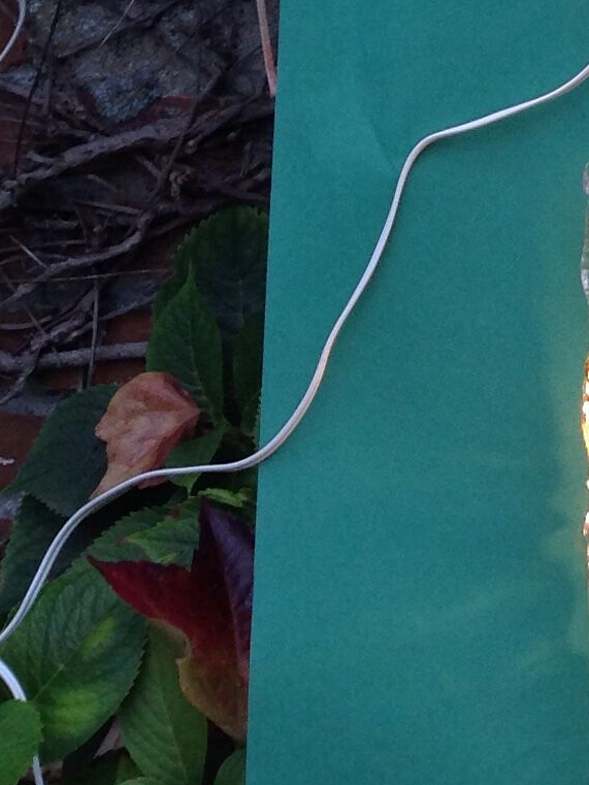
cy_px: -334
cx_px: 826
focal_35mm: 119
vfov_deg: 15.5
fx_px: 2699
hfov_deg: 12.0
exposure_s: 1/120
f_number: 2.4
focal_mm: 4.28
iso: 80
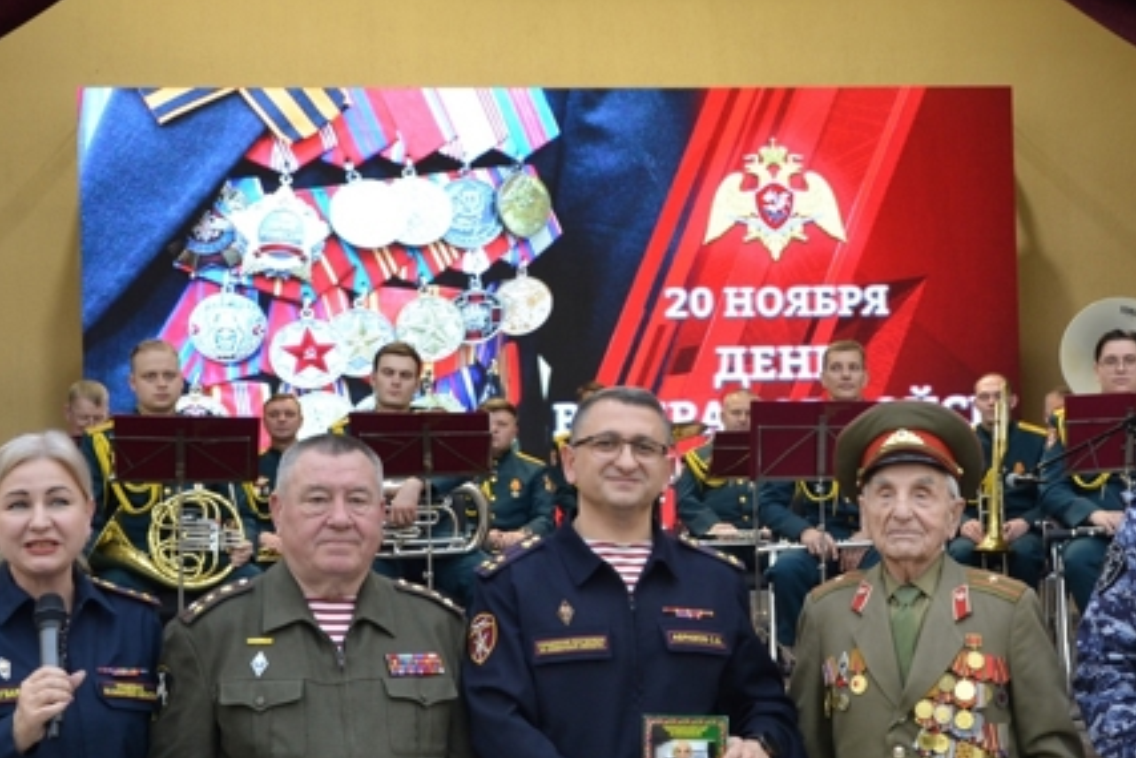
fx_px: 2079
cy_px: 457
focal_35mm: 66
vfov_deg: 20.6
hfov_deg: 30.3
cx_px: 756
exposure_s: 1/40
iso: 400
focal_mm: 25
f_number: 4
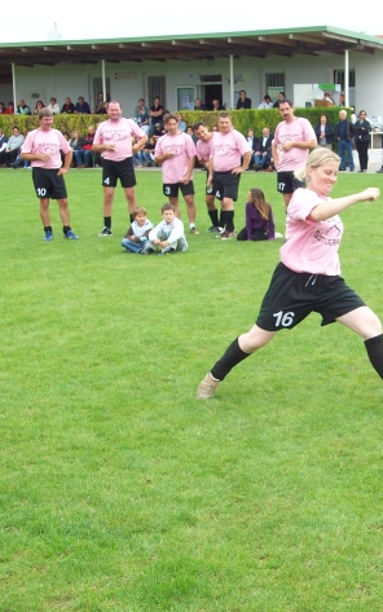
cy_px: 308
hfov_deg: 16.9
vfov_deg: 27.1
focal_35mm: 76
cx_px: 352
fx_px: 1268
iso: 164
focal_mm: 8.8
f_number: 3.6
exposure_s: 1/512
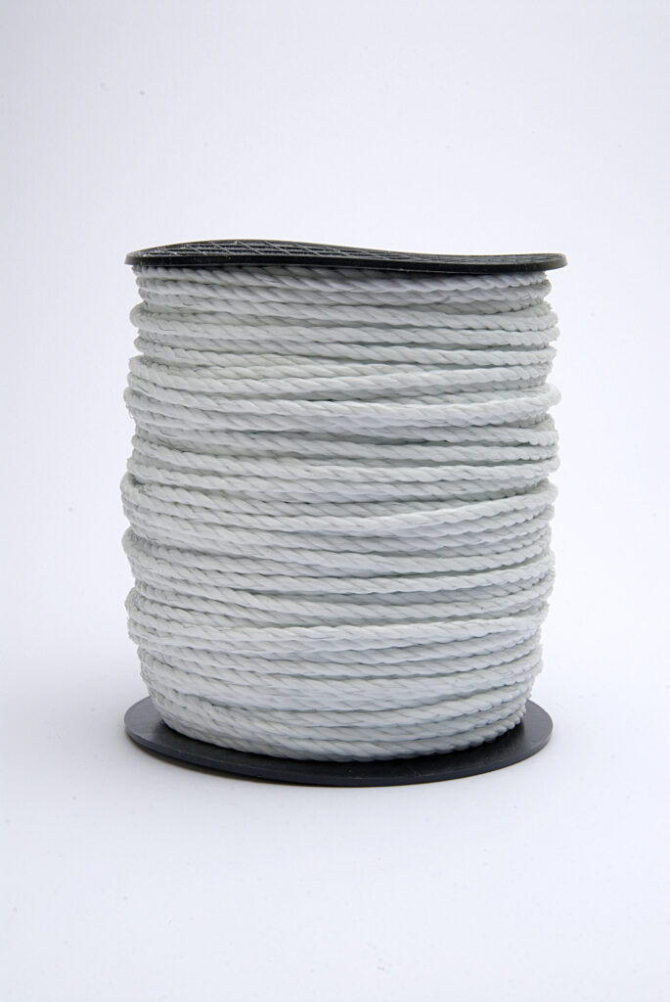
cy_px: 501
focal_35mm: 72
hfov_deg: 19.0
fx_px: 2005
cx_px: 335
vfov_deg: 28.0
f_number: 22
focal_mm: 48
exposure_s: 1/125
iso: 100
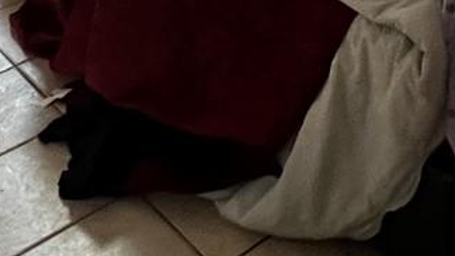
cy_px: -271
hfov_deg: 29.2
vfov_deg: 14.2
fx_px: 844
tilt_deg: -15.1
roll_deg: +0.1
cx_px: 386
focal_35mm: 70
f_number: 1.8
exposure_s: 1/60
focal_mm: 1.57
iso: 800
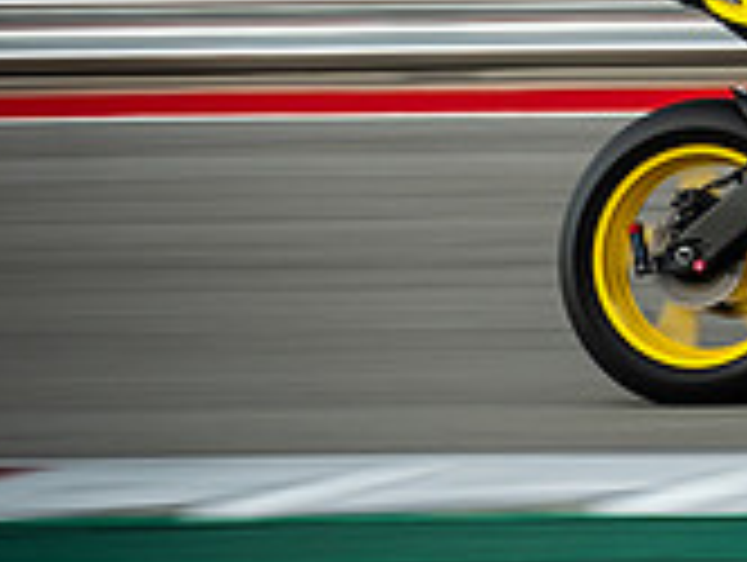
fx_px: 10892
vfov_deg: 3.0
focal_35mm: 504
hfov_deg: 3.9
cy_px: -277
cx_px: 1269
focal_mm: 100
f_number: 5
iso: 160
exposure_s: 1/200
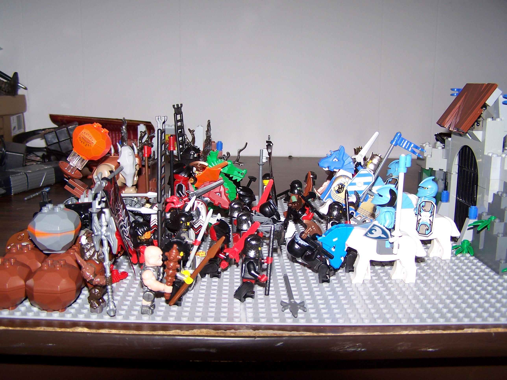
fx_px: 557
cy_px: 190
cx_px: 254
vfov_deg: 37.7
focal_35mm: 38
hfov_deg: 49.0
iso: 80
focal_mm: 6.3
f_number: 2.8
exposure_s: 1/60
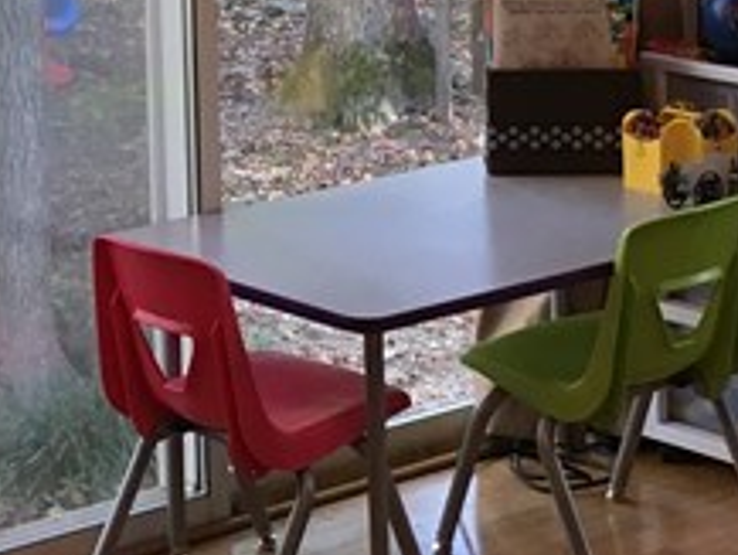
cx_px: 282
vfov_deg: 10.8
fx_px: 2922
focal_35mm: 137
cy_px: 65
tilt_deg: -10.2
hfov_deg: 14.4
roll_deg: +0.7
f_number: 2.2
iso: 64
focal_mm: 4.15
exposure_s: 1/30
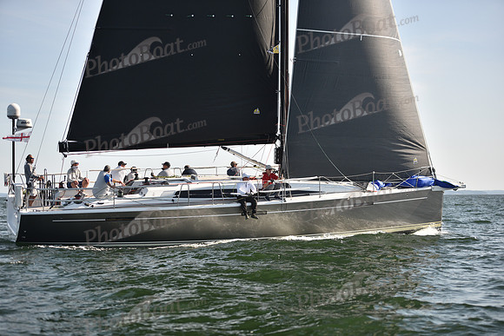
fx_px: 980
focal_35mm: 70
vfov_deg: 19.5
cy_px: 168
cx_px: 252
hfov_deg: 28.8
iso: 250
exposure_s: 1/1250
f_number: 2.8
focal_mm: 70
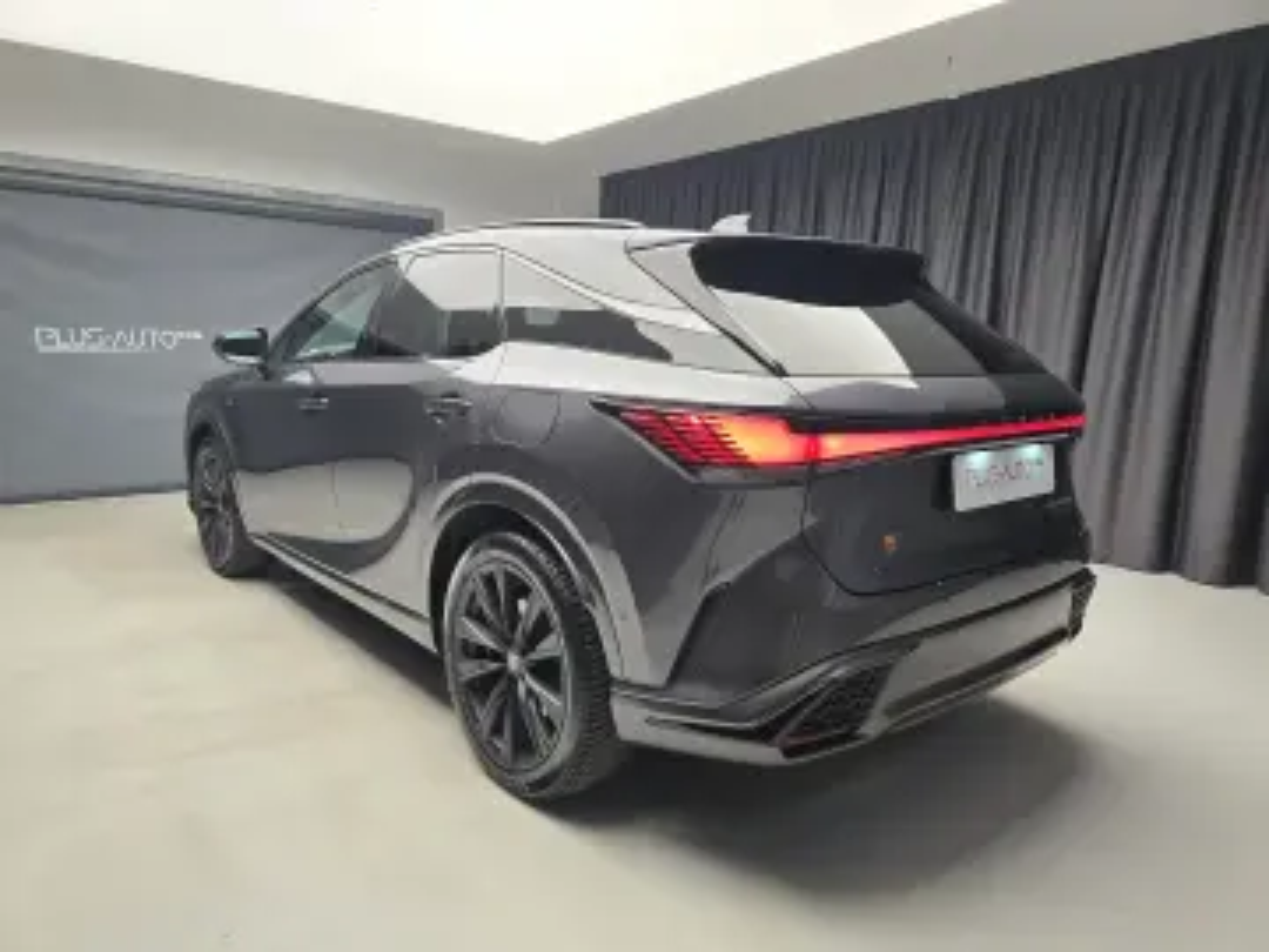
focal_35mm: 23
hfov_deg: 73.9
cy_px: 476
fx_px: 843
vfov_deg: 58.9
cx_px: 634
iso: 250
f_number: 1.7
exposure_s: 1/180
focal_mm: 6.3
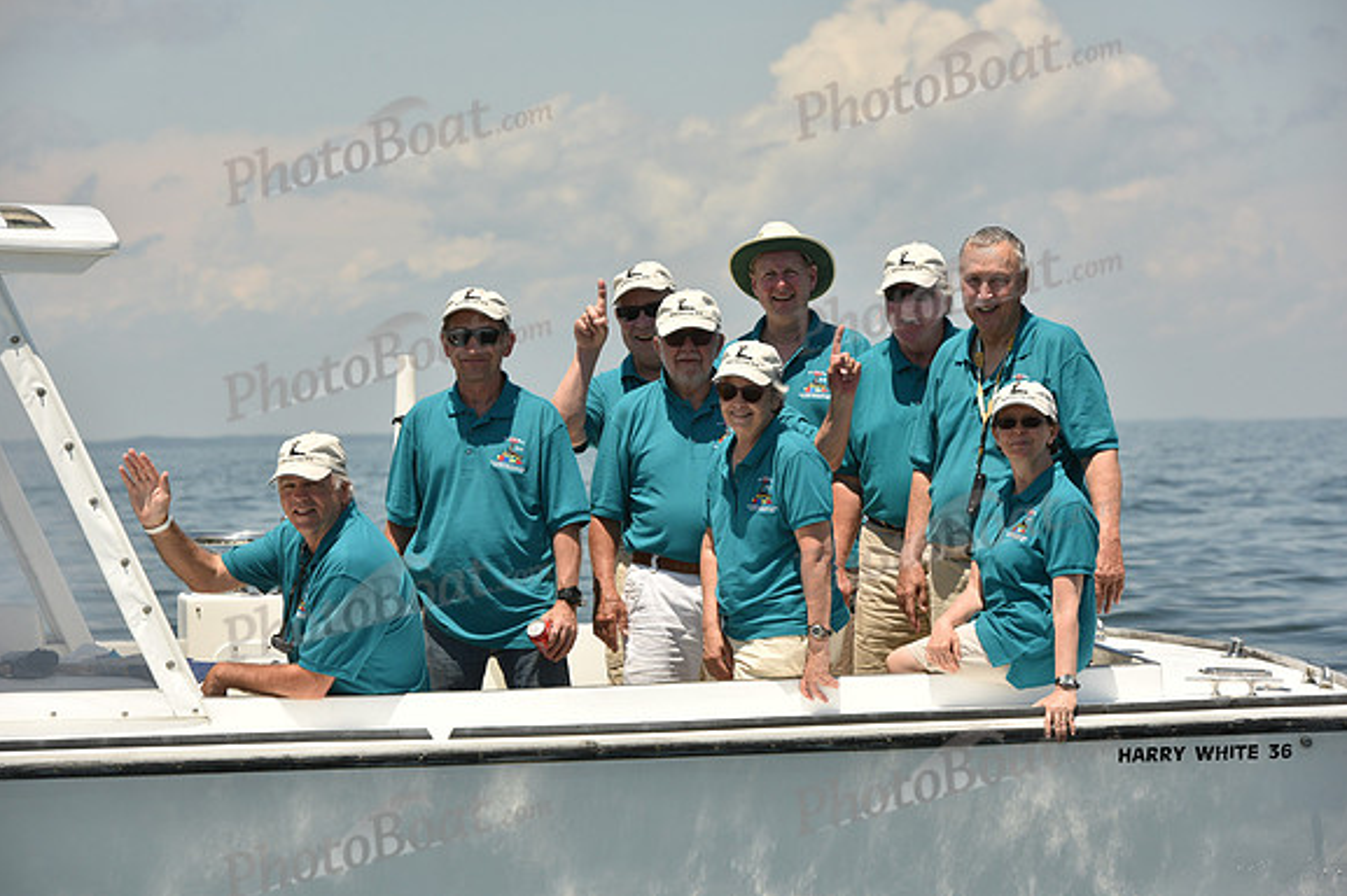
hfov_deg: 12.4
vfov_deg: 8.3
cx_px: 675
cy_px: 449
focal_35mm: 166
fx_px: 6207
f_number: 9
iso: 320
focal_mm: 165
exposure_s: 1/1250
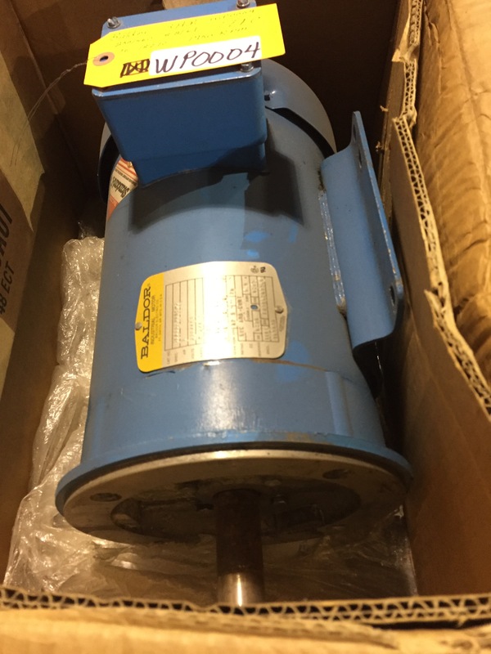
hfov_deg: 48.2
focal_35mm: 29
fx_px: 548
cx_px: 246
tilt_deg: -60.0
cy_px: 327
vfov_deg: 61.7
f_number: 2.2
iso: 250
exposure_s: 1/20
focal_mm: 4.15
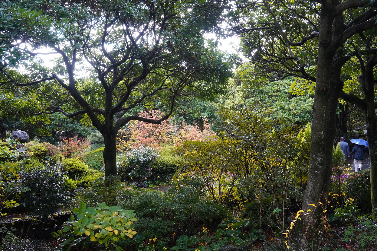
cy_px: 126
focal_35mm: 35
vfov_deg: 37.9
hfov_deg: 54.4
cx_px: 188
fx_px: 367
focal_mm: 35
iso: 1600
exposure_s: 1/100
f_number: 11
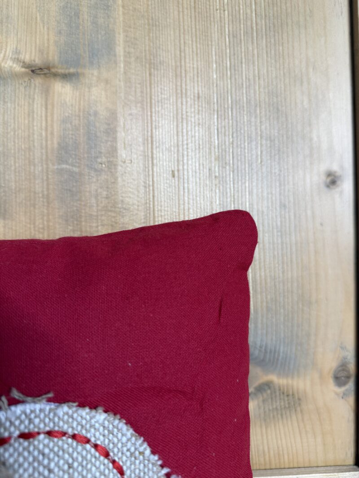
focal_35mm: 24
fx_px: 332
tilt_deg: -4.2
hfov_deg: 56.8
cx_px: 180
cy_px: 239
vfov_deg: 71.6
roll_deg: -0.6
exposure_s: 1/100
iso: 100
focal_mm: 6.76
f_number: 1.78
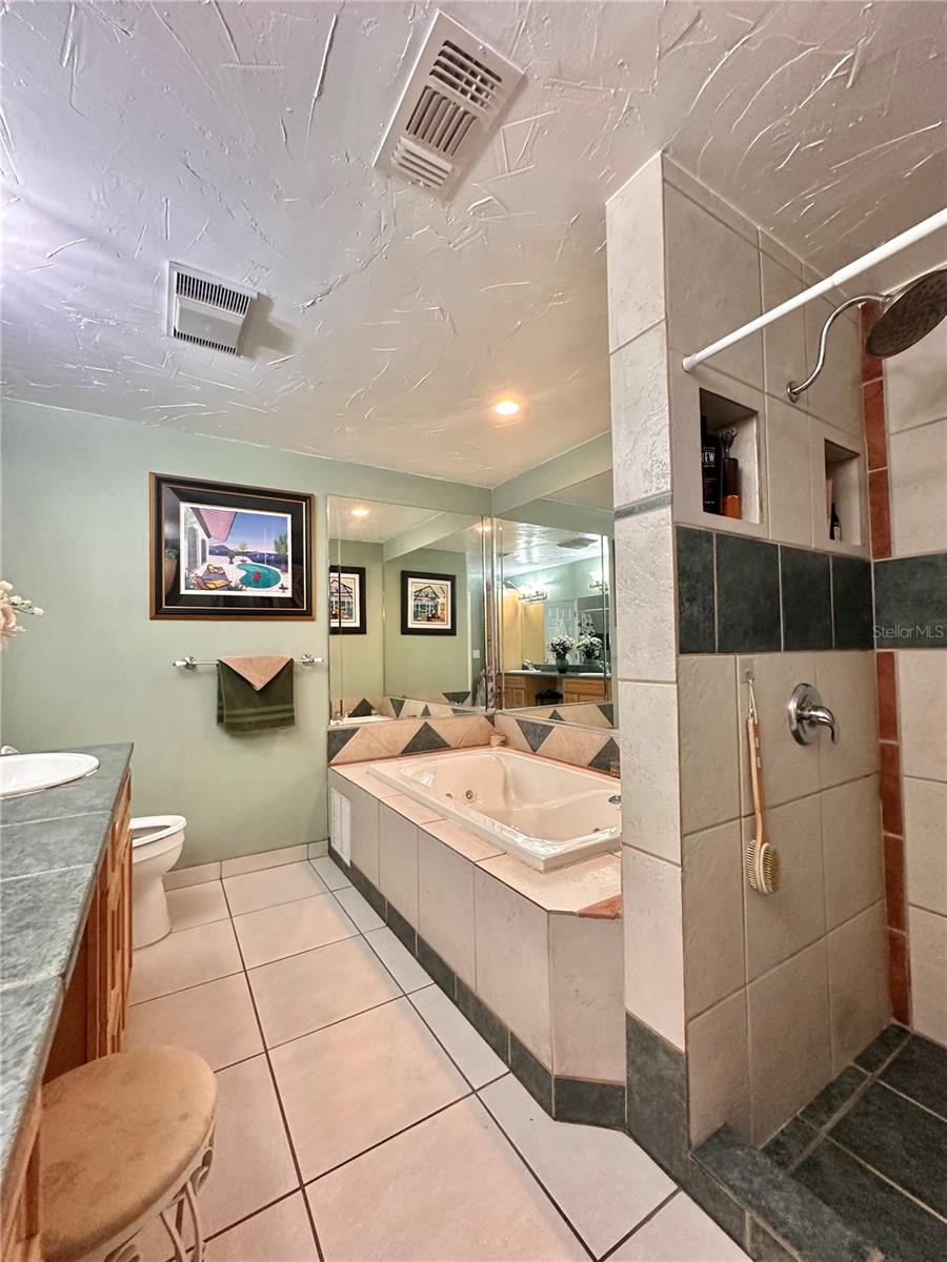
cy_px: 631
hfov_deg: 85.7
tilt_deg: +3.7
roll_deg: -1.3
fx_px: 511
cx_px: 474
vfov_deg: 102.1
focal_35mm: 14
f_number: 2.2
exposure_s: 1/60
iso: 400
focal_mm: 2.22
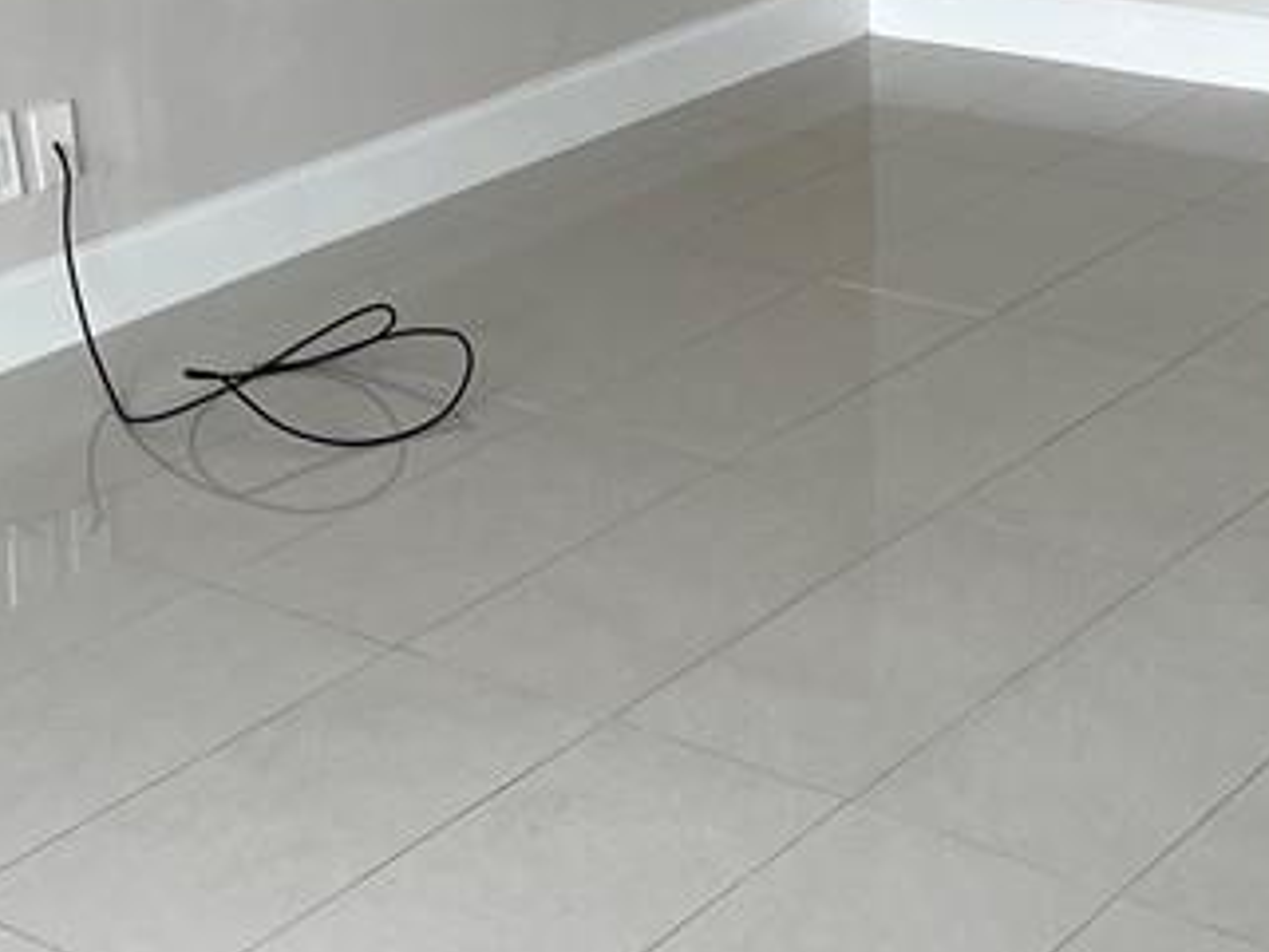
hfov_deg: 23.5
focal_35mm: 83
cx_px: 806
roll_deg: +1.9
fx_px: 3044
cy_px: 4
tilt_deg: -14.6
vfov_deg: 17.4
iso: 80
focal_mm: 5.7
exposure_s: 1/121
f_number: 1.5
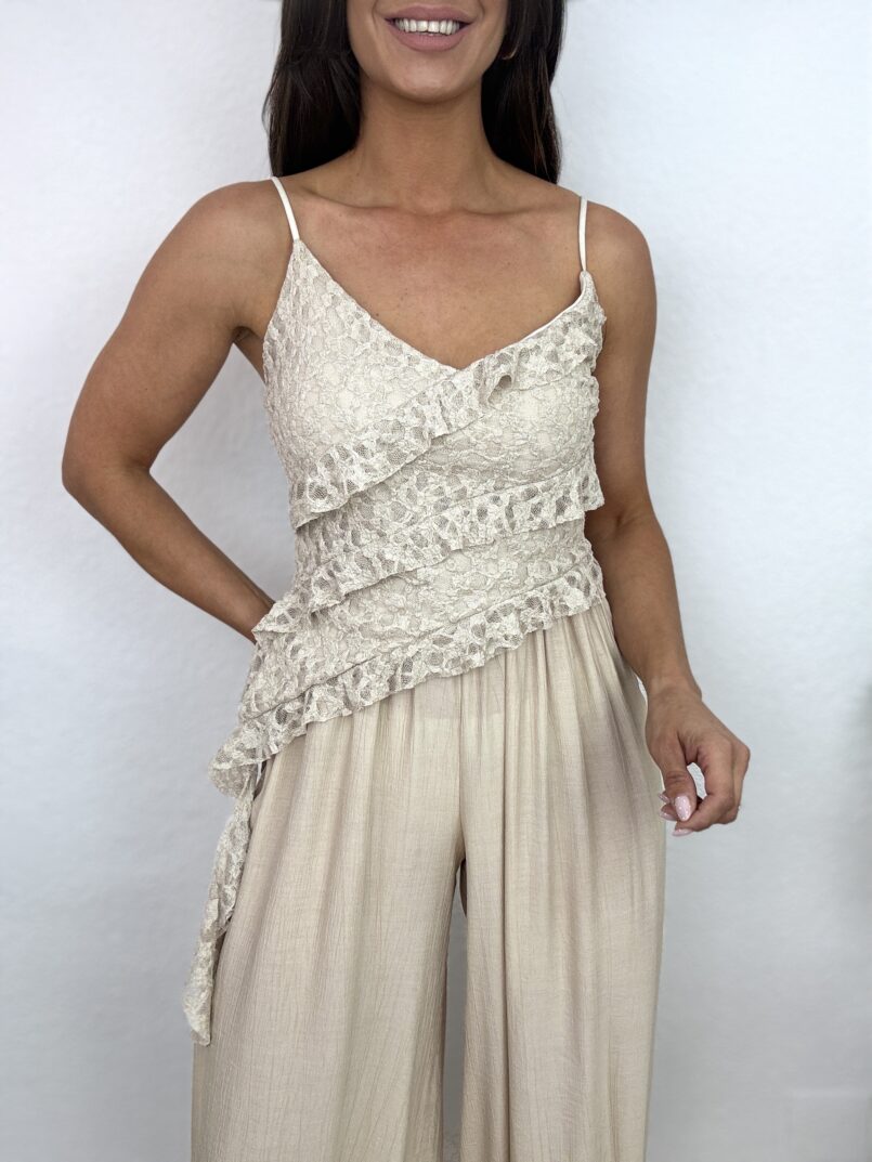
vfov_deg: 60.0
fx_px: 1007
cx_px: 436
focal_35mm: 30
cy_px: 581
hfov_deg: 46.8
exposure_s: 1/100
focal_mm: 2.69
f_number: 1.9
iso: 32
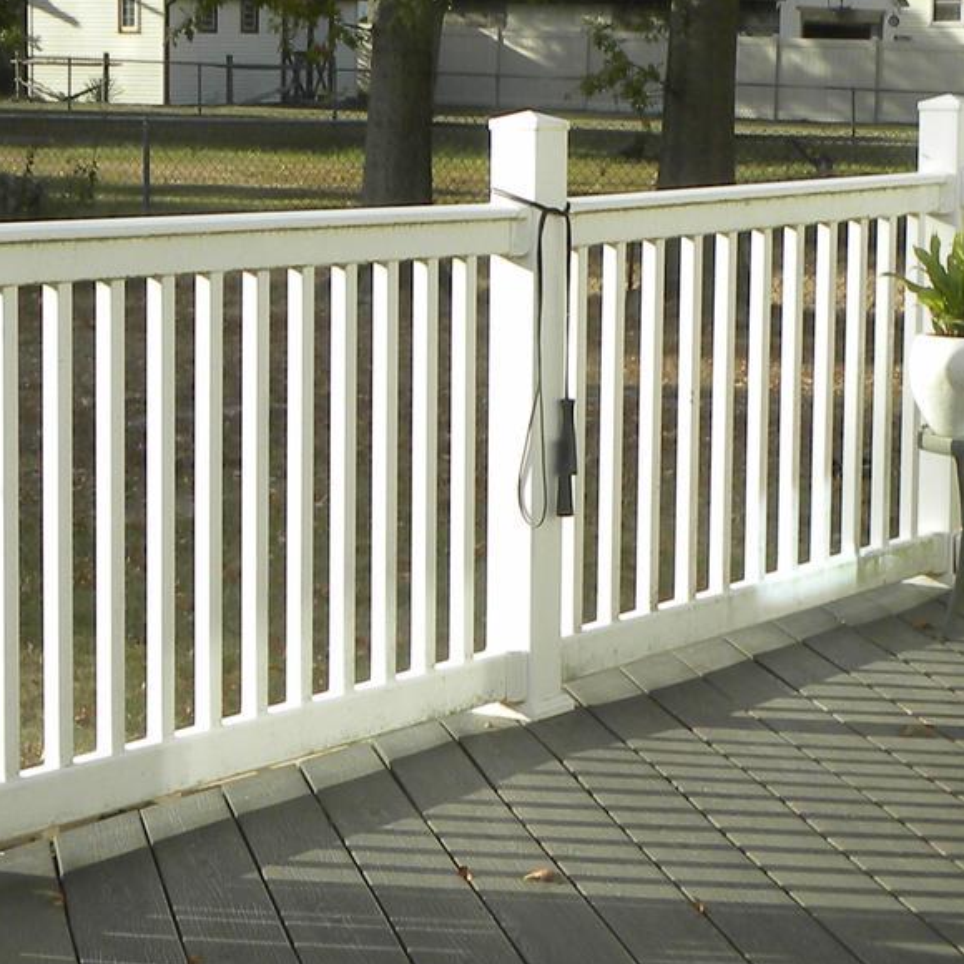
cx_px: 553
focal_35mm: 103
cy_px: 424
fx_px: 3245
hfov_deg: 16.9
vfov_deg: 16.9
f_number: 5
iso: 64
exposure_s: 1/229
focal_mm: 5.9
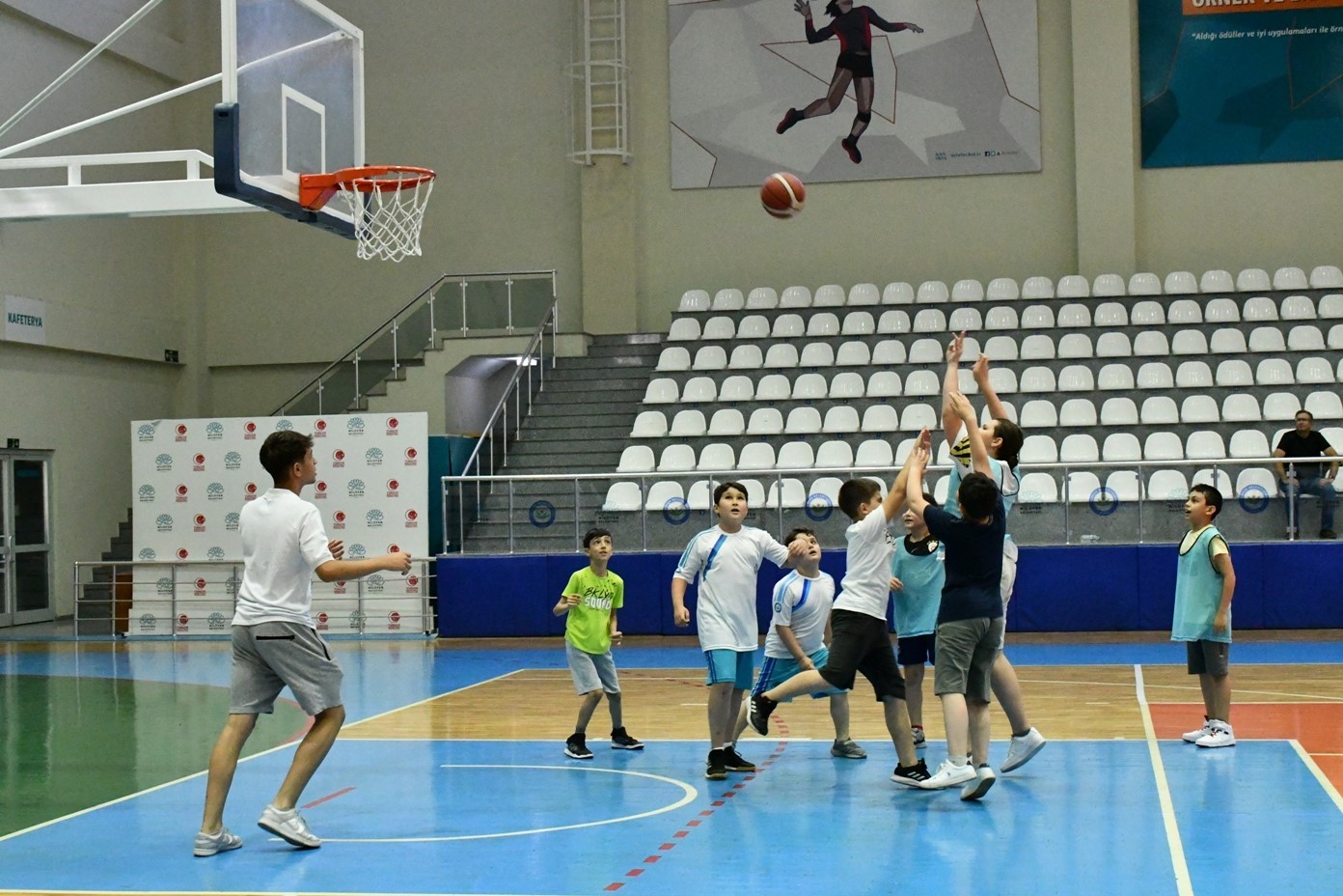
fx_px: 1940
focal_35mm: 52
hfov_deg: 38.2
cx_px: 672
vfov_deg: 26.0
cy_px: 448
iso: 10000
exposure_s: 1/250
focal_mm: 35
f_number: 8
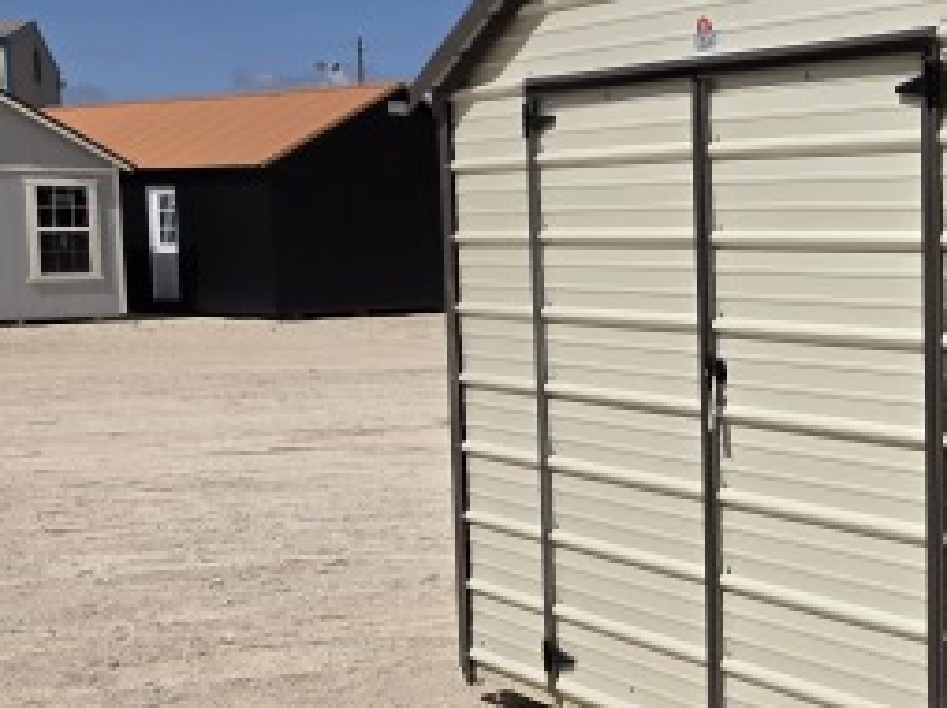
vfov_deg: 25.2
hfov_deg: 28.5
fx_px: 1585
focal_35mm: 58
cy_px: 399
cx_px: 1160
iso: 25
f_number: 1.4
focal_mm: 6.5
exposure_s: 1/7939
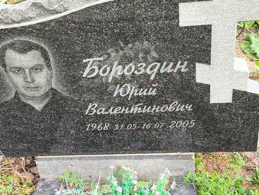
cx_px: 130
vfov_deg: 29.1
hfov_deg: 38.2
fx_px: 374
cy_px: 98
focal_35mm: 50
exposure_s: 1/120
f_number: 1.7
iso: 64
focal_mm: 4.71
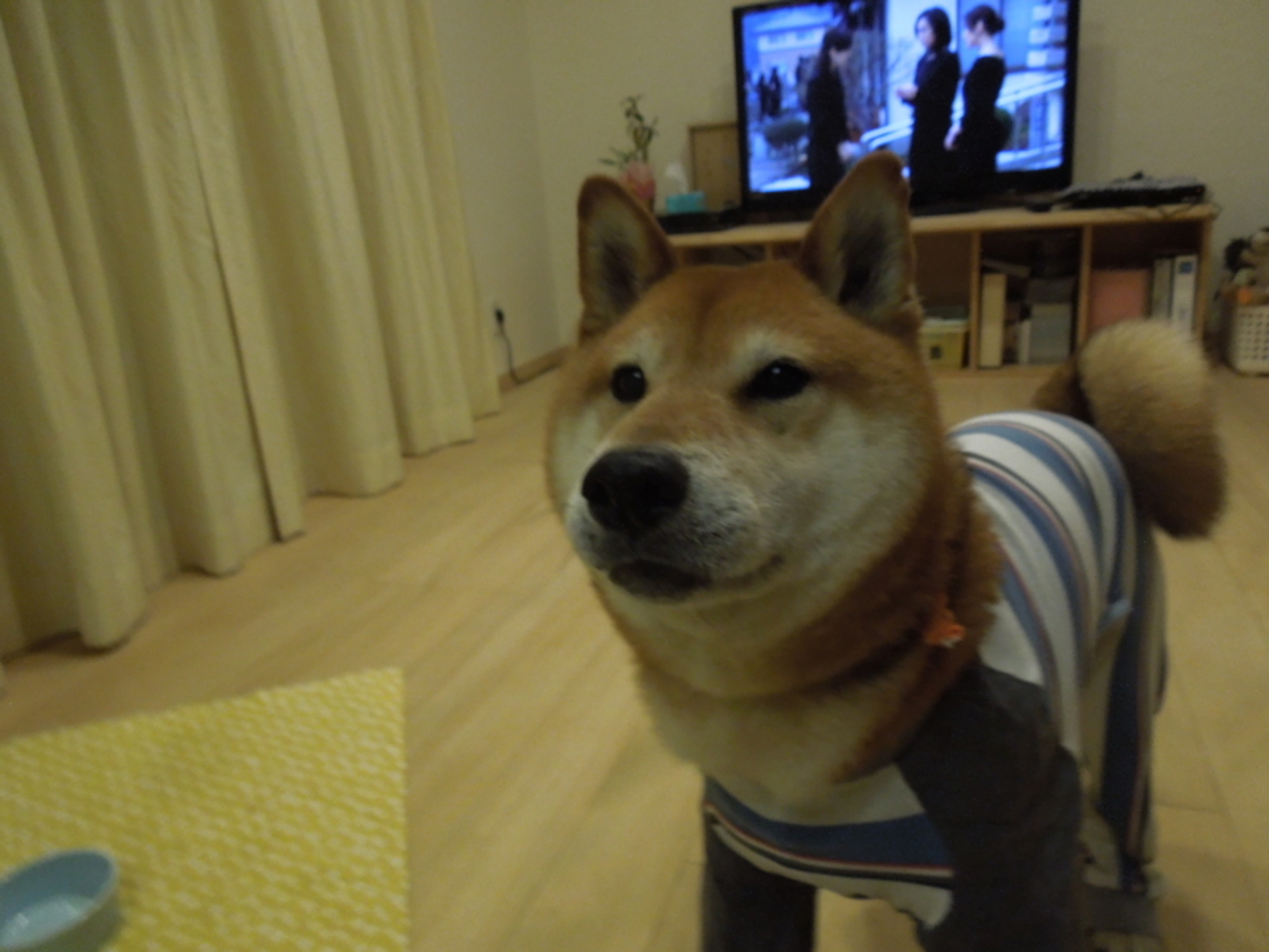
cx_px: 634
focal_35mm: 25
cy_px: 476
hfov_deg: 69.4
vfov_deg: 54.9
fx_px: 916
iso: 560
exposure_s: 1/30
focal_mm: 4.5
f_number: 3.3
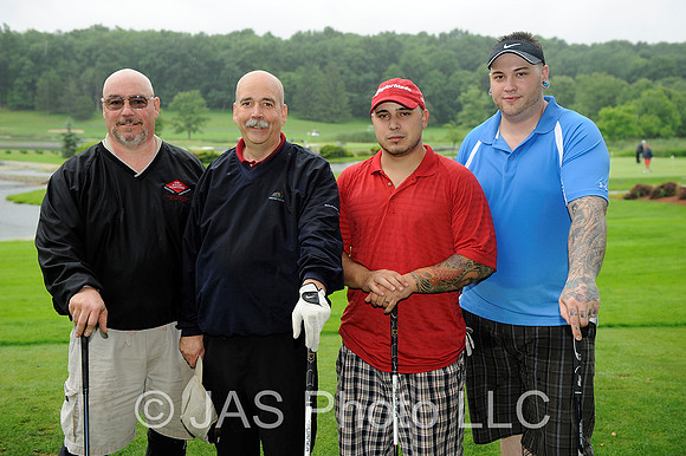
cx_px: 343
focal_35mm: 48
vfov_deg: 28.0
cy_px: 228
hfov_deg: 41.1
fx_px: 914
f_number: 4.5
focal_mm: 48
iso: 400
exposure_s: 1/250
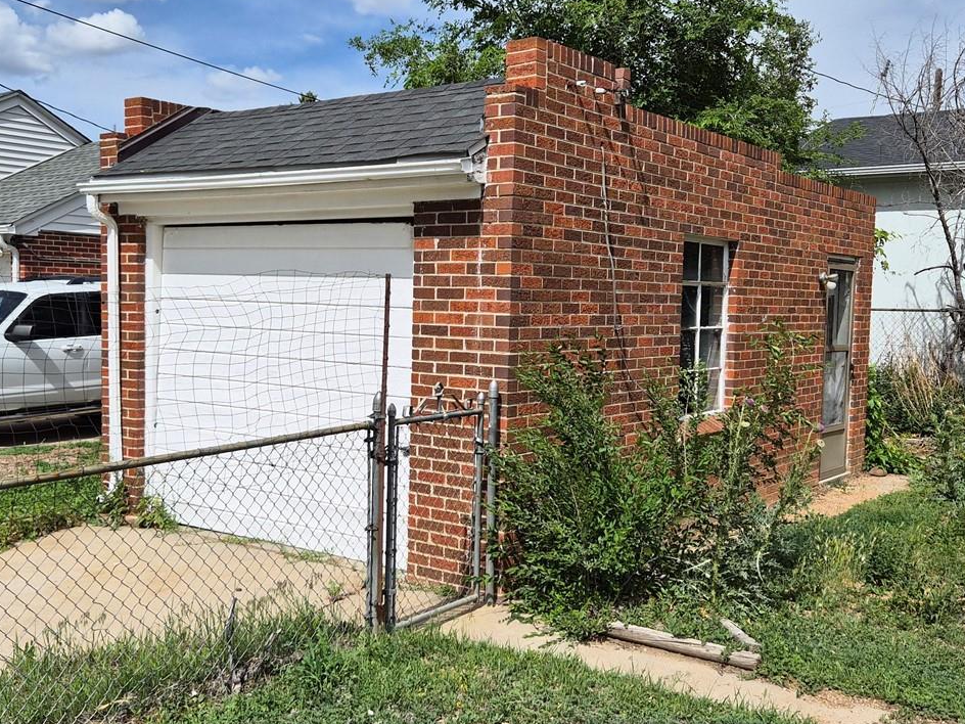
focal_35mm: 39
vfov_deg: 36.8
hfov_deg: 47.9
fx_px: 1087
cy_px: 359
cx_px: 467
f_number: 1.8
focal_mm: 5.4
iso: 64
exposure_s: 1/7696
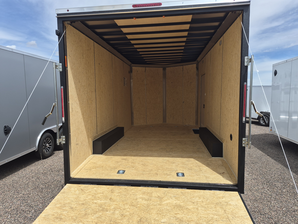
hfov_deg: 73.9
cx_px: 149
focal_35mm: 23
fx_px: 198
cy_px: 112
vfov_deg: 58.9
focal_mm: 5.4
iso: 80
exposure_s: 1/6480
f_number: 1.8
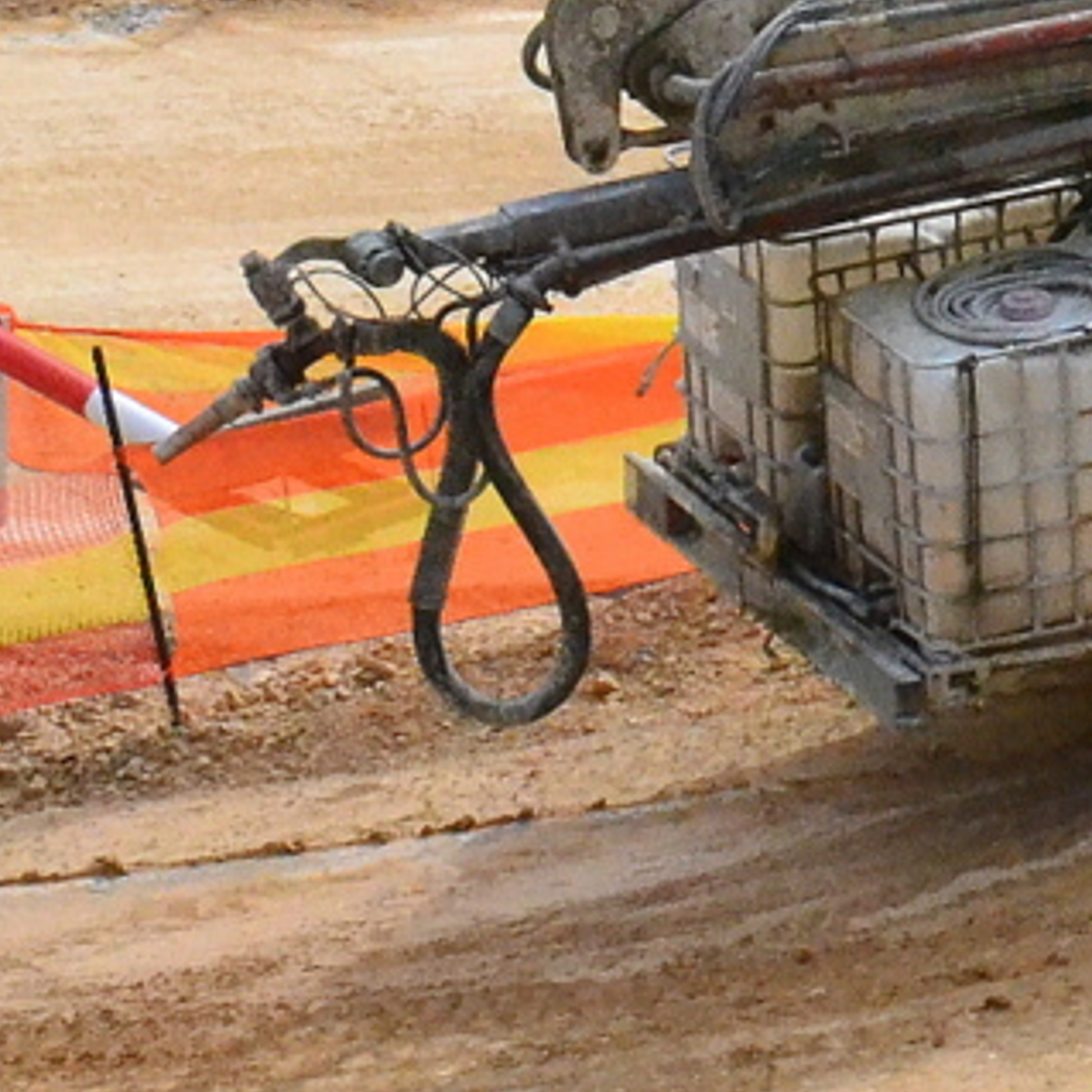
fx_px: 17974
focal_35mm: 504
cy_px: 382
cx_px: 1989
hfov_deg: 3.5
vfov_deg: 3.5
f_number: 14
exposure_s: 1/2000
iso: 3200
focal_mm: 105
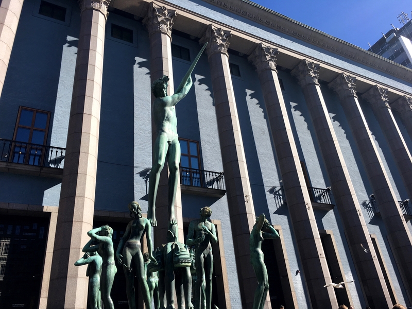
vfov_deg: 48.2
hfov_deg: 61.7
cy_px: 154
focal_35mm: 29
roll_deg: +5.1
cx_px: 206
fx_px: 345
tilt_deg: +30.9
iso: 25
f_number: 2.2
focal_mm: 4.15
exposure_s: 1/1054
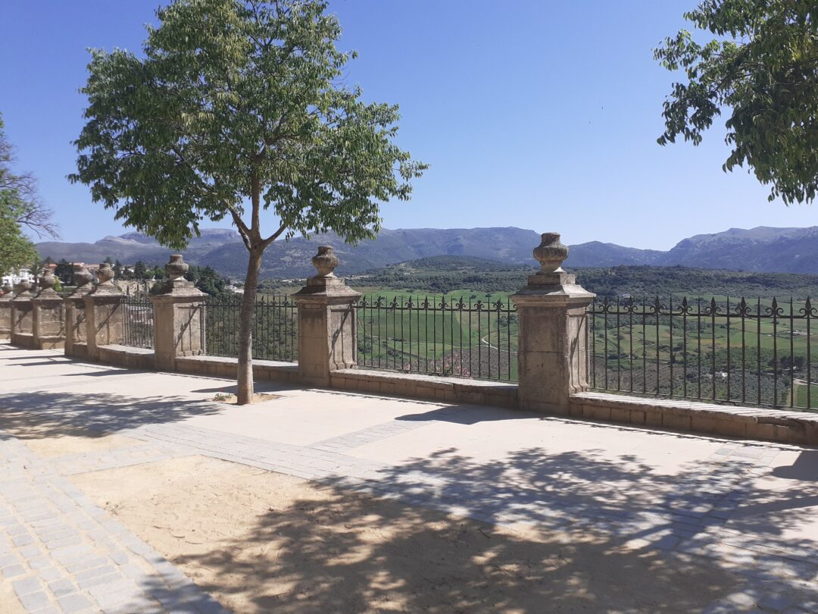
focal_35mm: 27
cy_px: 307
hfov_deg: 65.3
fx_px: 638
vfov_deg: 51.4
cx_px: 409
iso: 40
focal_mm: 3.6
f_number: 1.9
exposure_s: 1/2155
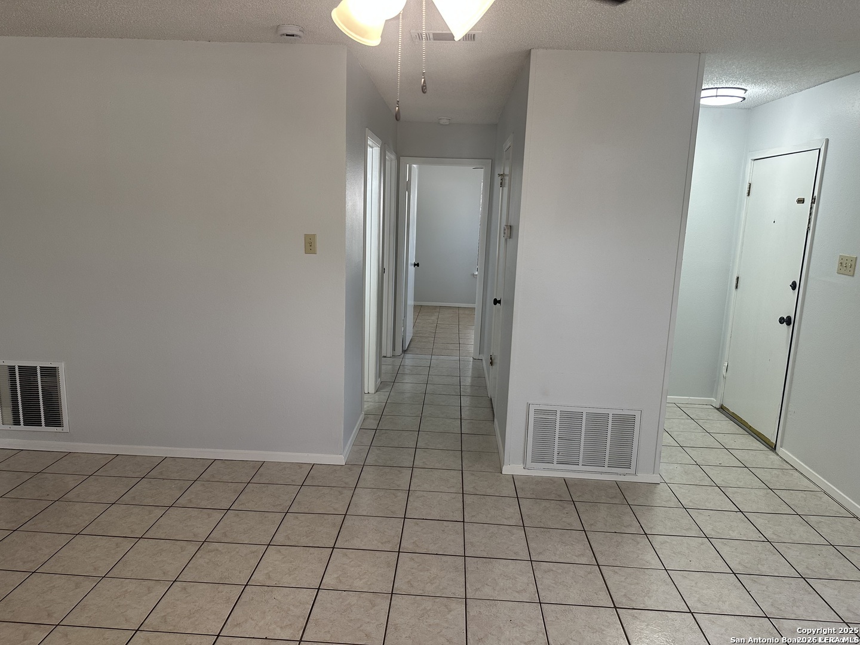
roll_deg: -1.9
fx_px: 596
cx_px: 430
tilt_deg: -8.5
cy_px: 322
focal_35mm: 24
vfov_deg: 56.8
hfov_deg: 71.6
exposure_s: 1/120
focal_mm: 6.86
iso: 125
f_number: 1.78
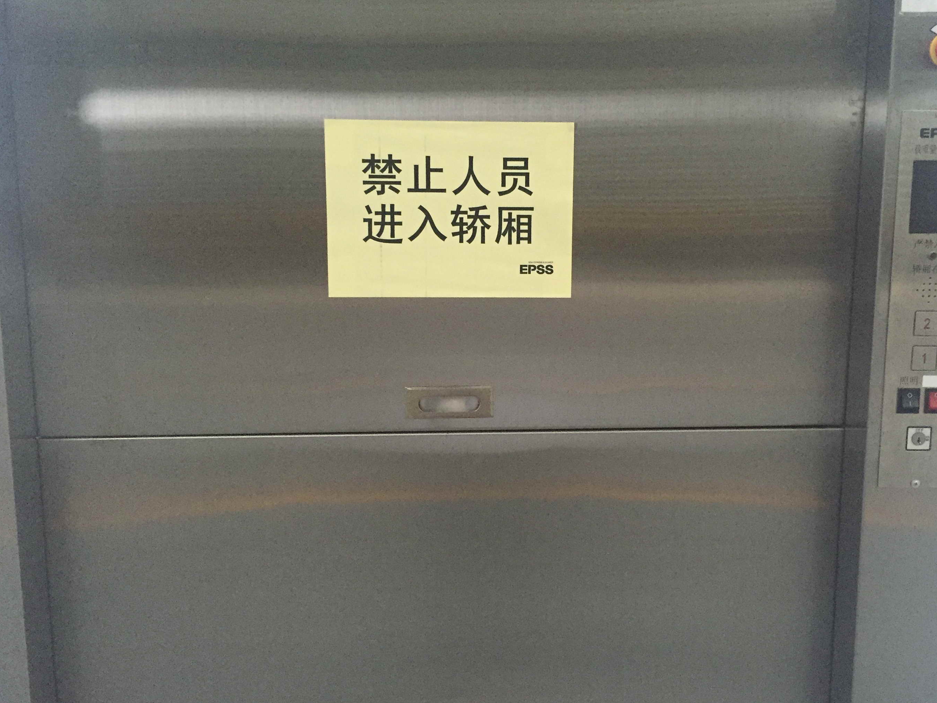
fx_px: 947
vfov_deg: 40.7
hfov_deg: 52.5
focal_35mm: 35
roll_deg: -0.9
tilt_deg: -9.9
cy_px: 368
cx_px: 513
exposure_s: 1/25
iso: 250
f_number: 2.2
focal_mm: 4.15
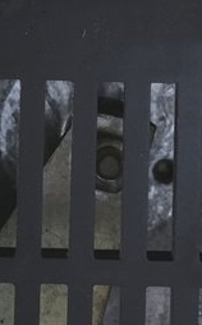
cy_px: -52
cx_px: 61
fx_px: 857
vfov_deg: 20.2
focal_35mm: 97
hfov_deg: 13.4
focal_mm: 4.15
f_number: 2.2
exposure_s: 1/17
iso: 320
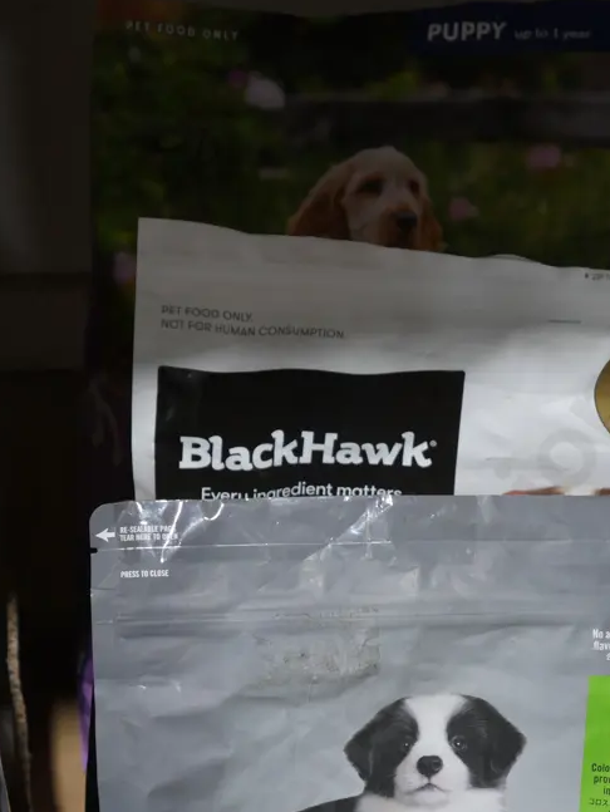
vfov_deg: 17.2
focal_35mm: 114
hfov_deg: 13.0
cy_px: 607
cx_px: 454
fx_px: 2676
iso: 800
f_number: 5.5
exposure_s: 1/80
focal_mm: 36
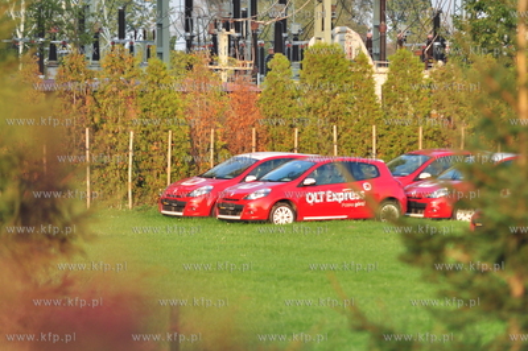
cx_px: 264
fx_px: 4396
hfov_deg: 6.9
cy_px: 176
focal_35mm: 300
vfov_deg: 4.6
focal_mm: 200
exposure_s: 1/640
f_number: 3.2
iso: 200
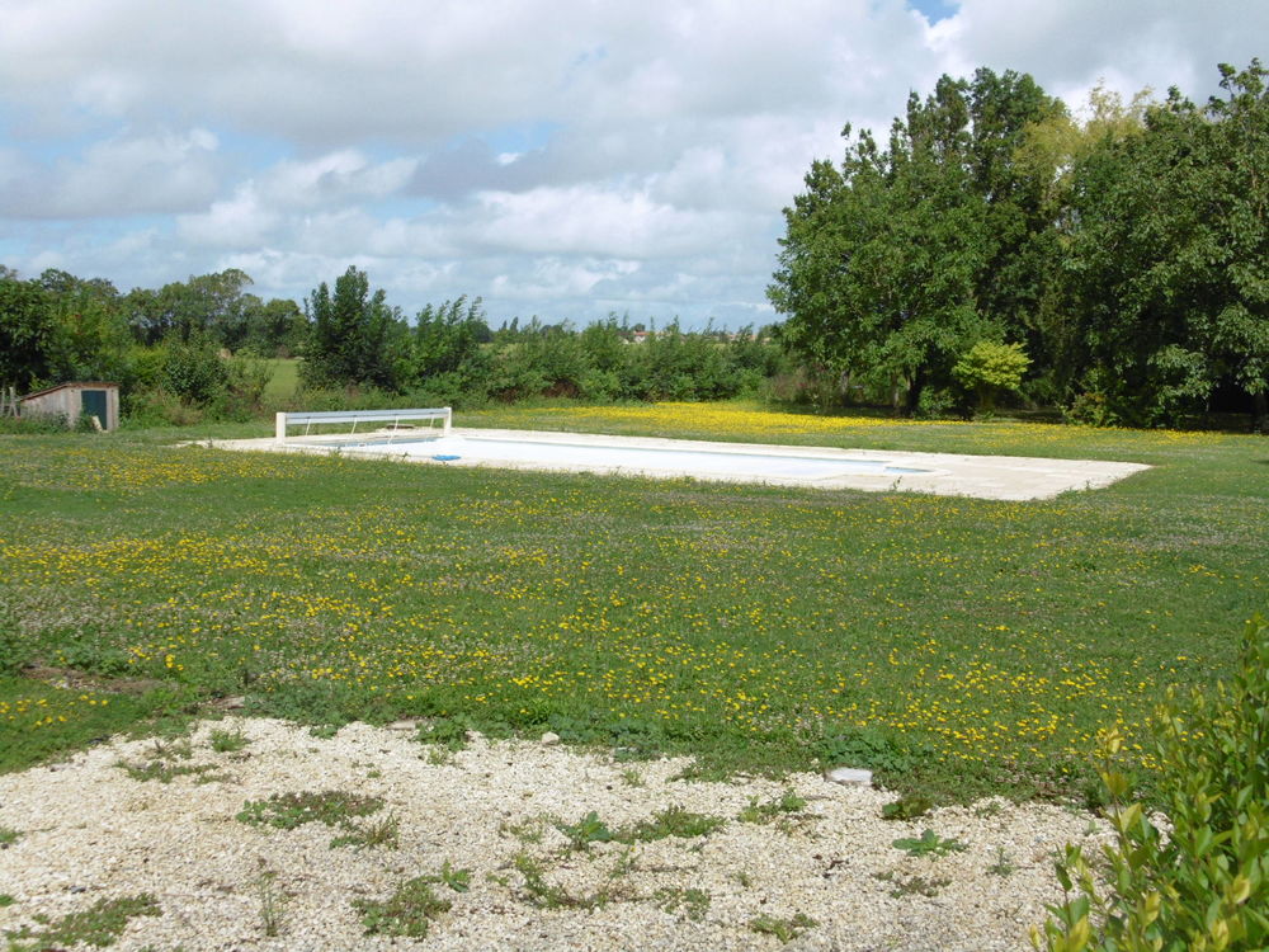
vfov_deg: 32.9
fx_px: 1613
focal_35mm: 44
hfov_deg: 42.9
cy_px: 476
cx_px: 634
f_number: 10.6
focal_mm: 8
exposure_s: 1/200
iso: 100
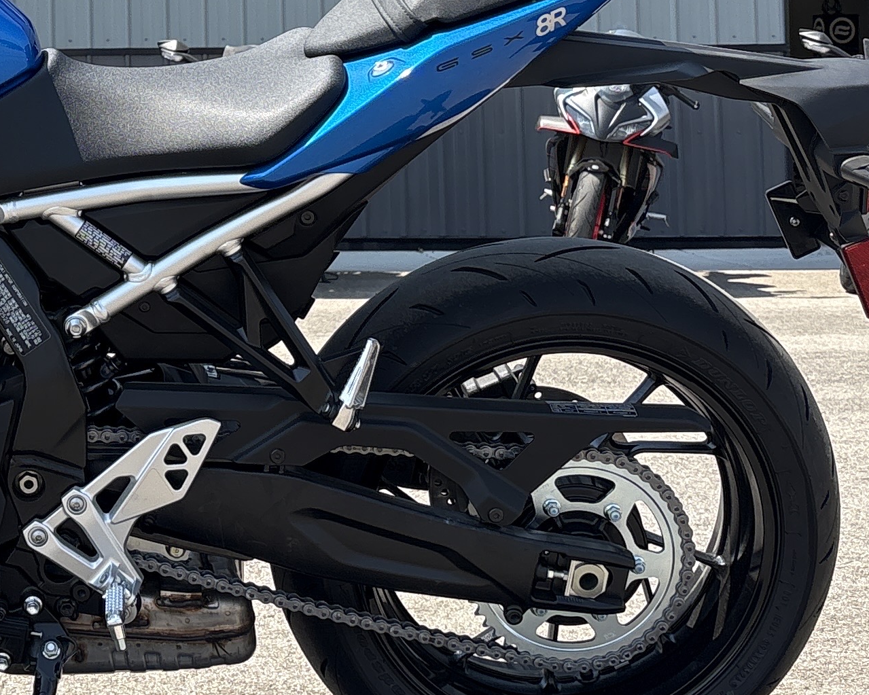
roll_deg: +0.9
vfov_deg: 18.7
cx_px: 46
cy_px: -3
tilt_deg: +4.1
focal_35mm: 80
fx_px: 2057
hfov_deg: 23.1
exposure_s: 1/2012
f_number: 1.6
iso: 50
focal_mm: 5.96
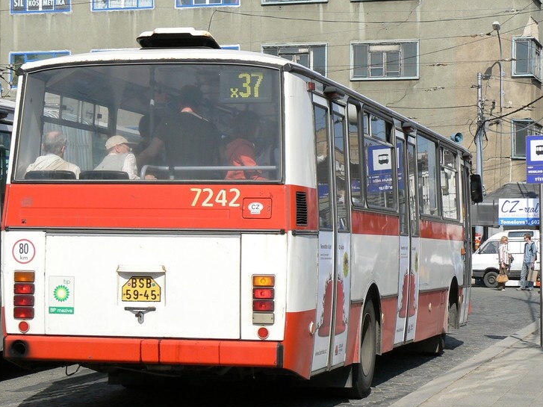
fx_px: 1553
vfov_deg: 14.9
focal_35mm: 99
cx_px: 291
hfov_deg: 19.8
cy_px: 190
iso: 100
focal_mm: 13.4
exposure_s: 1/1300
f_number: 5
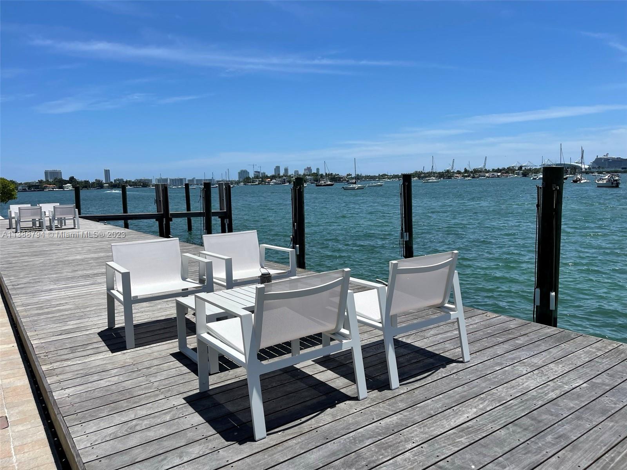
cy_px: 235
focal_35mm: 26
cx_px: 314
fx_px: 471
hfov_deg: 67.3
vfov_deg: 53.1
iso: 32
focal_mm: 5.1
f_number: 1.6
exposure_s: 1/6250
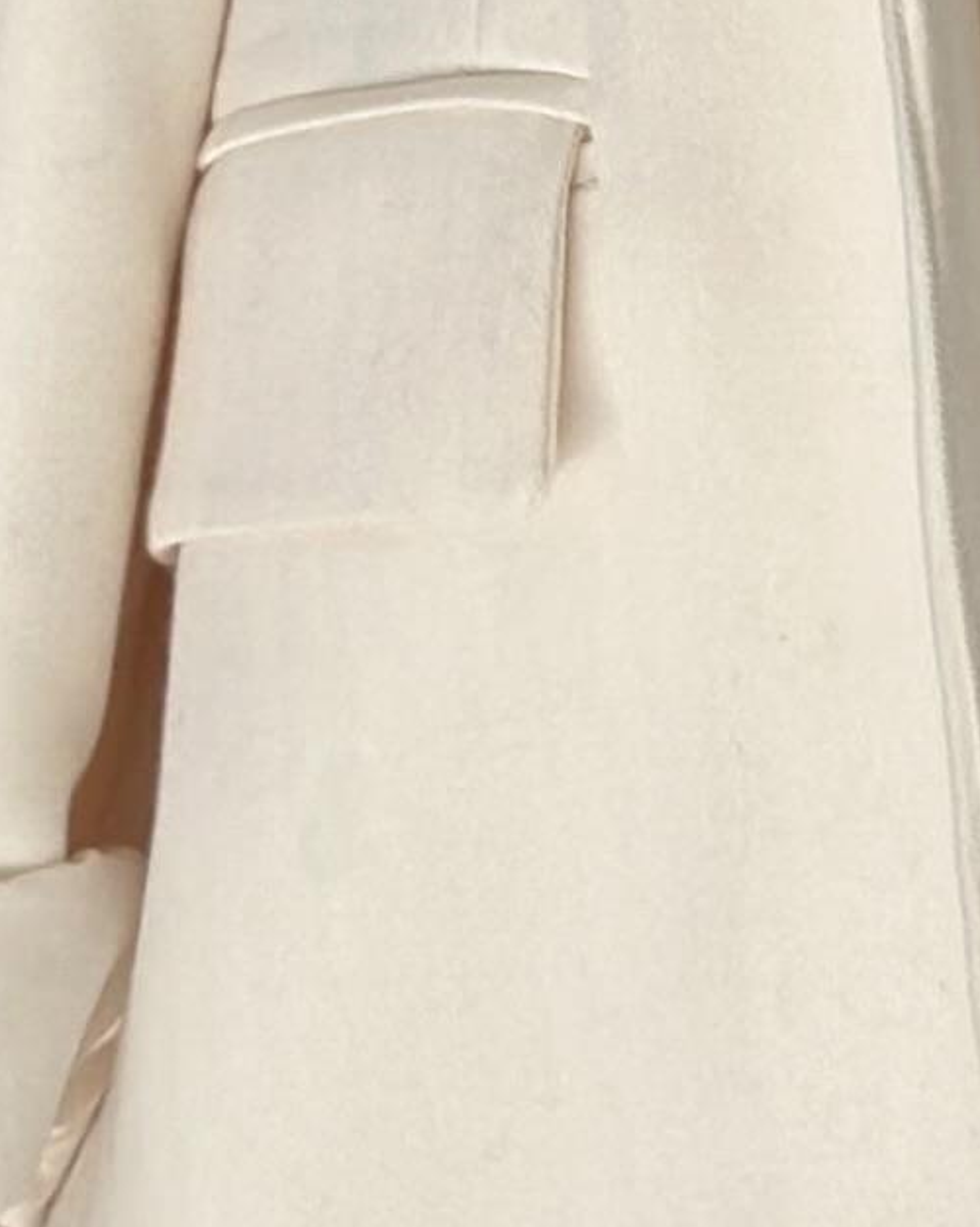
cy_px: -1203
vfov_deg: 6.2
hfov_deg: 5.0
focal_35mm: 302
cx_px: 1889
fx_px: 10960
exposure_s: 1/456
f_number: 1.78
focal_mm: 6.86
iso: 80
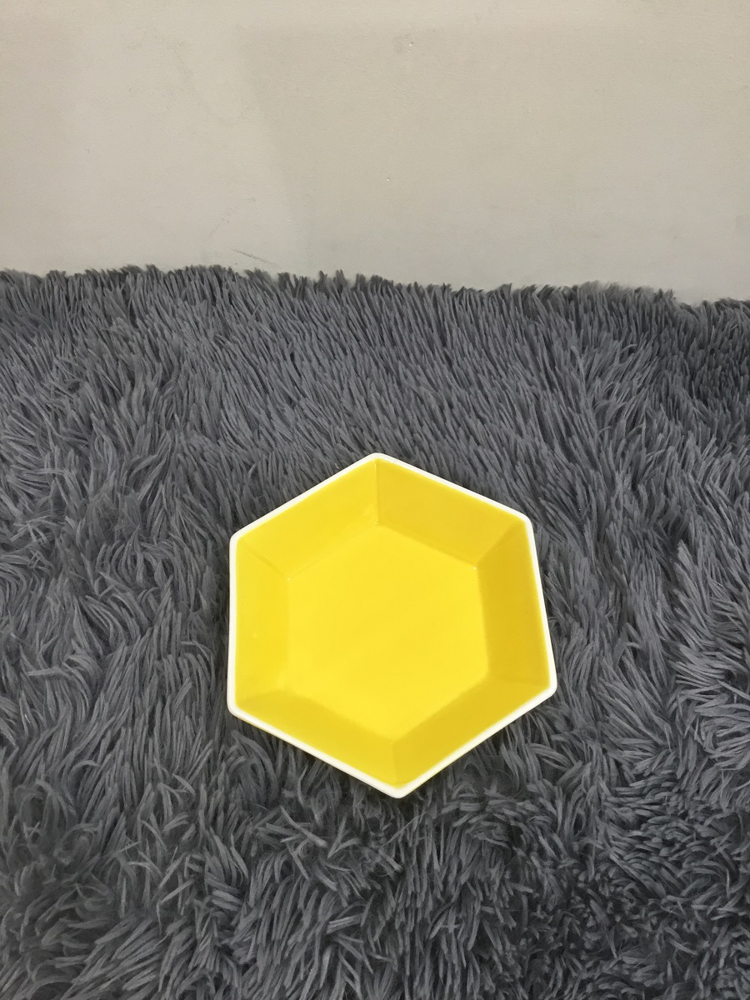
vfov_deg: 58.4
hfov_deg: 45.4
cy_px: 500
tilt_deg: -63.5
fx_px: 896
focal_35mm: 31
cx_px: 375
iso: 100
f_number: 2.4
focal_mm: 3.3
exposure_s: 1/33
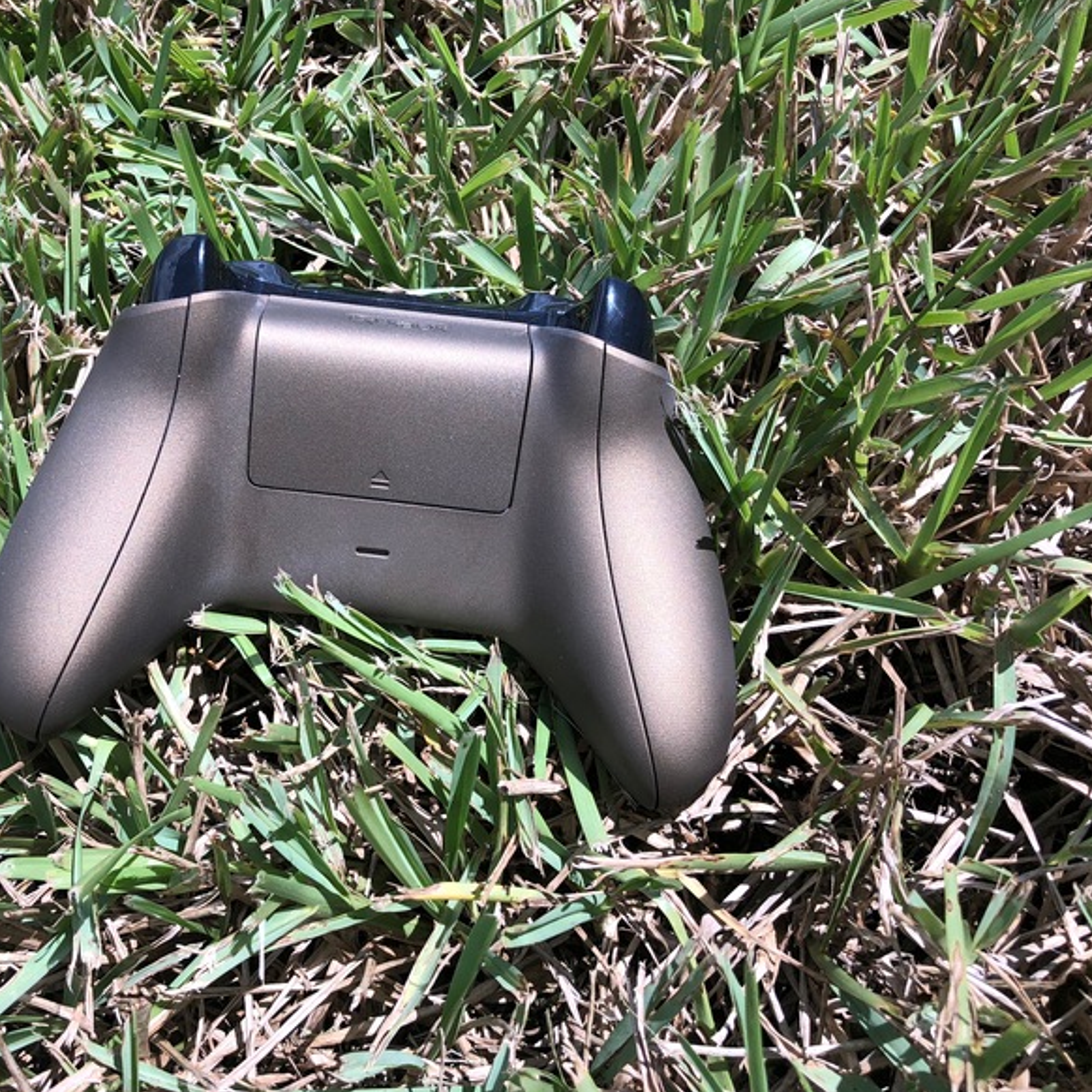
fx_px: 1213
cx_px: 388
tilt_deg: -68.6
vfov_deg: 48.4
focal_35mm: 34
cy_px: 557
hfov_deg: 47.9
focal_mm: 4
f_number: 1.8
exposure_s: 1/1869
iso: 20
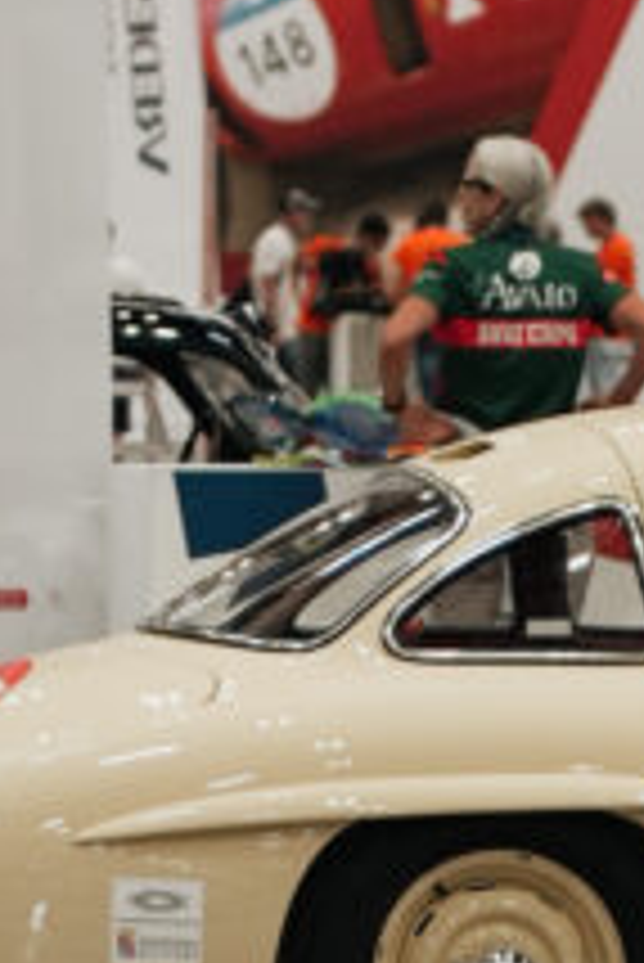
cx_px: 795
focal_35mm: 484
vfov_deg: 4.2
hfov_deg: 2.8
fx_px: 12965
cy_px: 1530
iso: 400
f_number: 2.8
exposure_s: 1/60
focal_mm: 74
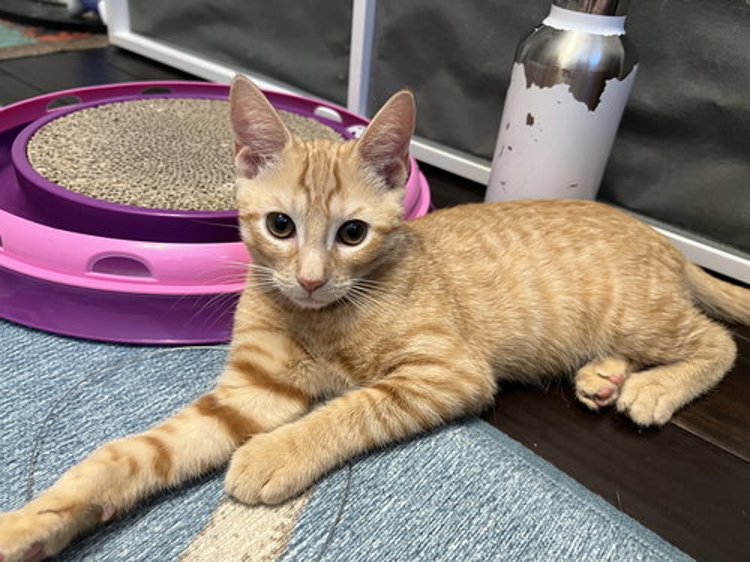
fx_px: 563
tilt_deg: -35.3
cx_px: 375
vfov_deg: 53.1
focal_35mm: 26
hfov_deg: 67.3
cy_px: 281
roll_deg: -6.1
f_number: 1.5
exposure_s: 1/60
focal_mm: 5.7
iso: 320
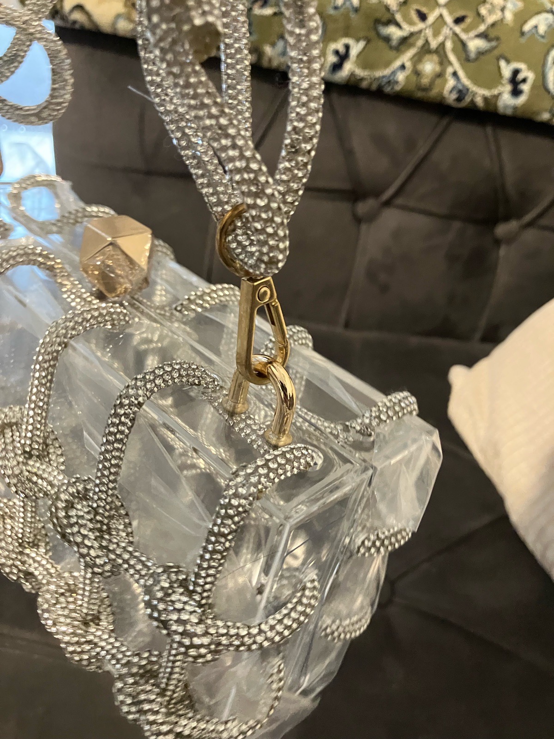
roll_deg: -7.4
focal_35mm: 28
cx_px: 277
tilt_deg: -35.8
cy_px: 370
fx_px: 597
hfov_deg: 49.7
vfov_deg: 63.4
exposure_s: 1/30
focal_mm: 3.99
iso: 500
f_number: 1.8
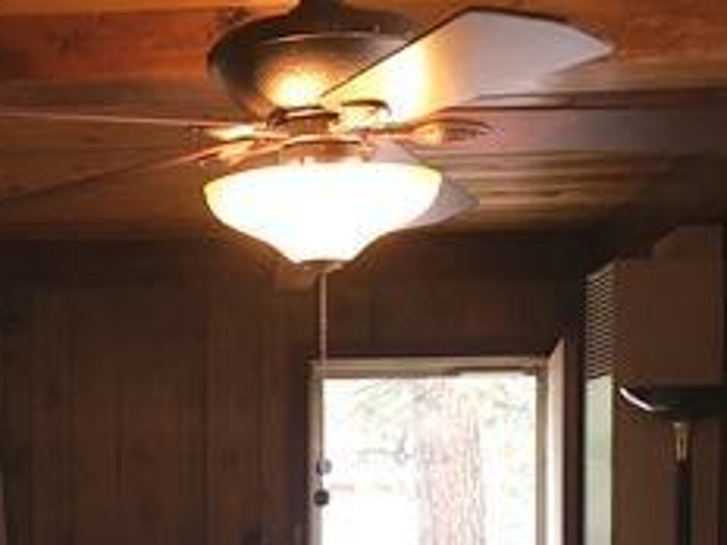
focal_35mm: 80
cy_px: 548
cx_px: 53
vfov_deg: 18.0
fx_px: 1680
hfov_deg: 23.7
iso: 100
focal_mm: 4.15
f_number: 2.2
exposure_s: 1/30
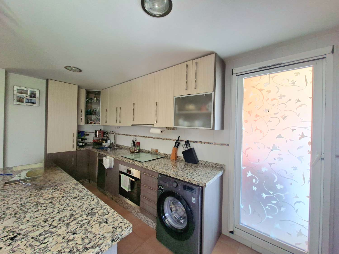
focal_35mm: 13
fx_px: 127
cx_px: 170
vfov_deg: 89.9
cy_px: 127
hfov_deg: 106.2
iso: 80
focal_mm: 1.74
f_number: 2.2
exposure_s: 1/40
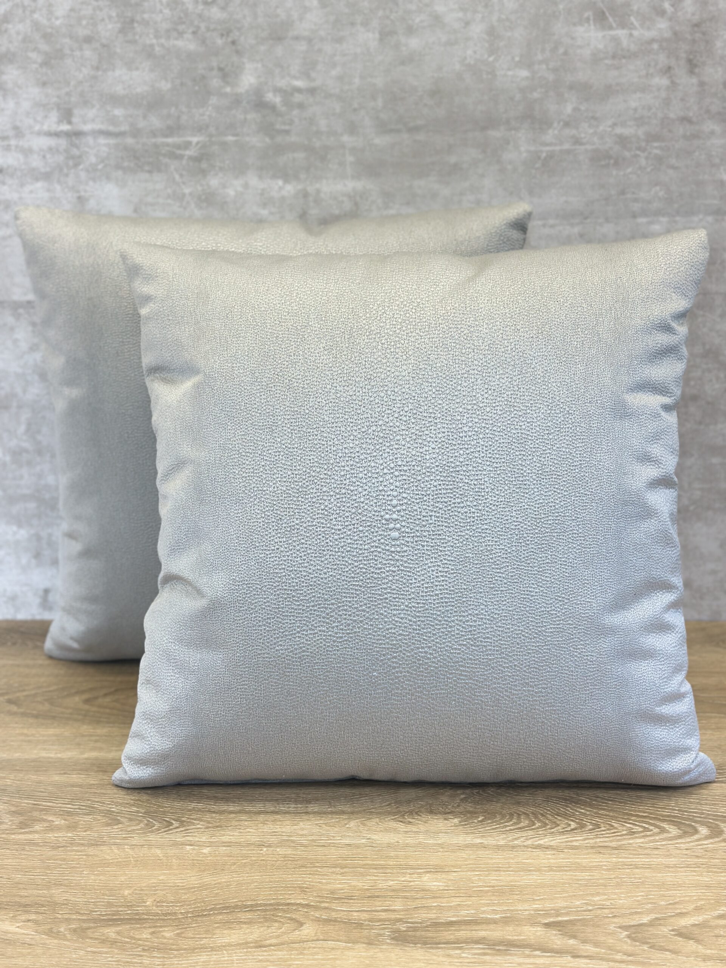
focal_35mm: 48
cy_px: 484
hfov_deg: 30.3
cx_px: 363
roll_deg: +0.8
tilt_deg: -16.2
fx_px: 1342
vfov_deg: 39.7
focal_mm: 6.86
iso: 64
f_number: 1.78
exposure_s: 1/124
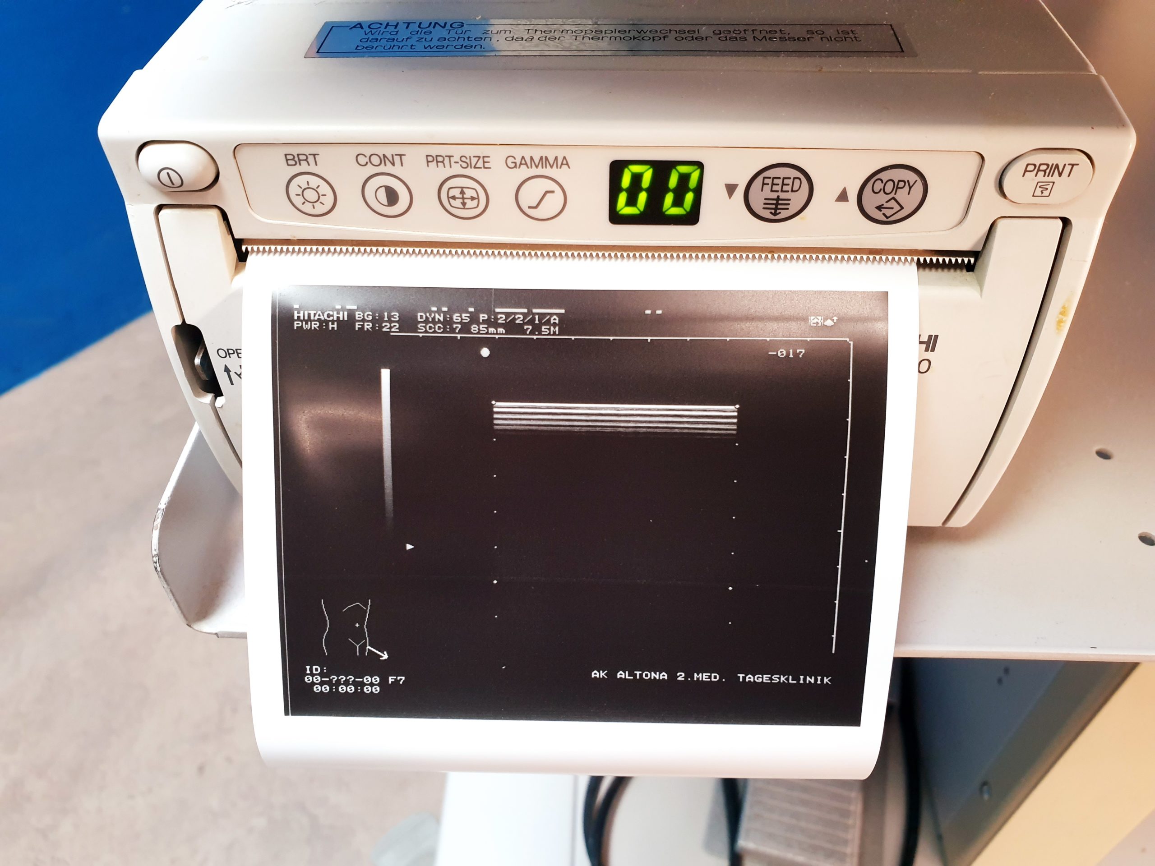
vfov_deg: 53.1
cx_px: 578
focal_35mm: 26
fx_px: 868
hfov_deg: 67.3
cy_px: 433
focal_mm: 4.3
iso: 320
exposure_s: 1/50
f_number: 2.4
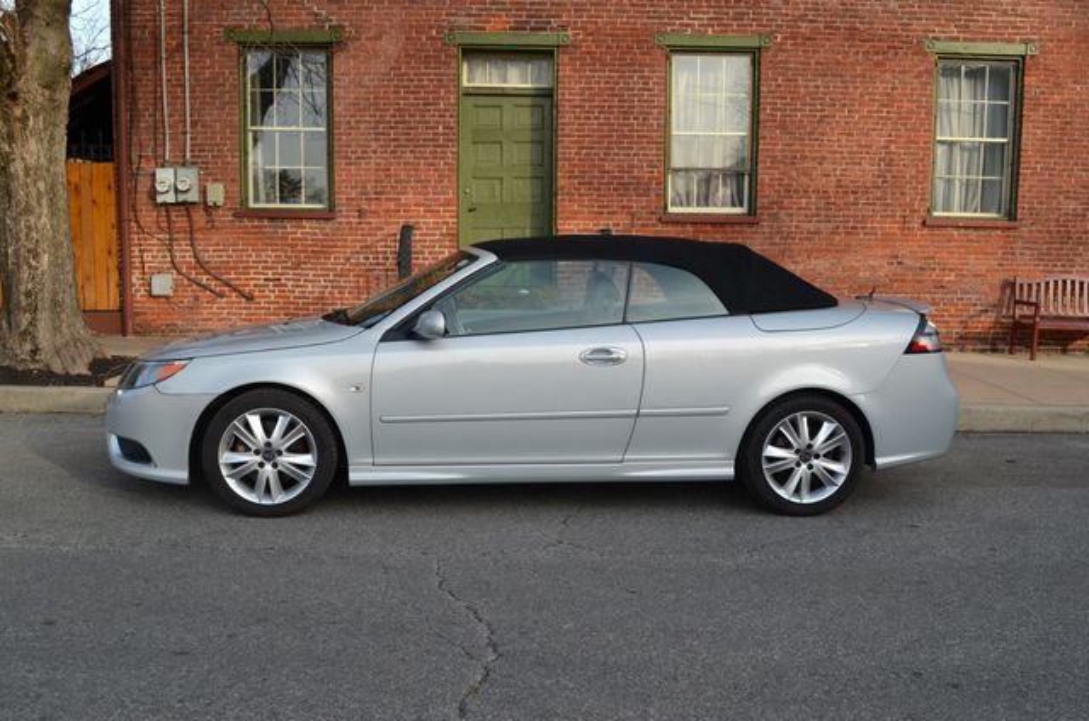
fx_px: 996
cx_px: 544
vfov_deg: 39.8
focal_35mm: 33
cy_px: 360
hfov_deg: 57.3
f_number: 7.1
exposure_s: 1/200
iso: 200
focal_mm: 22
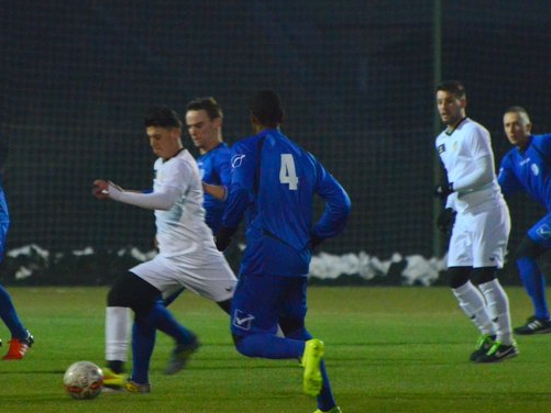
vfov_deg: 2.4
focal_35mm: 620
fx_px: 9871
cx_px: 184
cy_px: 266
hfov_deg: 3.2
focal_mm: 270
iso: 5000
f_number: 5.6
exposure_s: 1/250
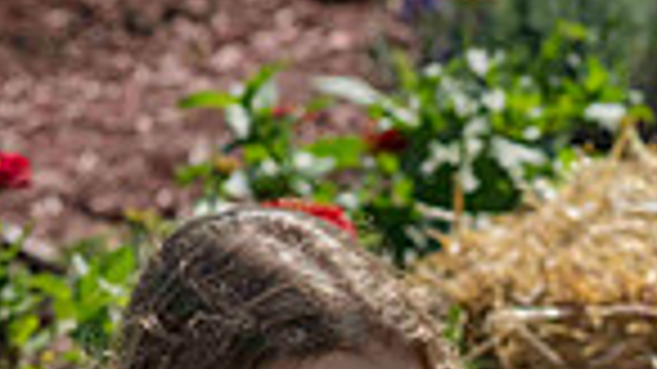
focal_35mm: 274
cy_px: 724
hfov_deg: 7.8
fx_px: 4772
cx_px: 648
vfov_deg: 4.4
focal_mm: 85
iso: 400
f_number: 6.3
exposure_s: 1/1250
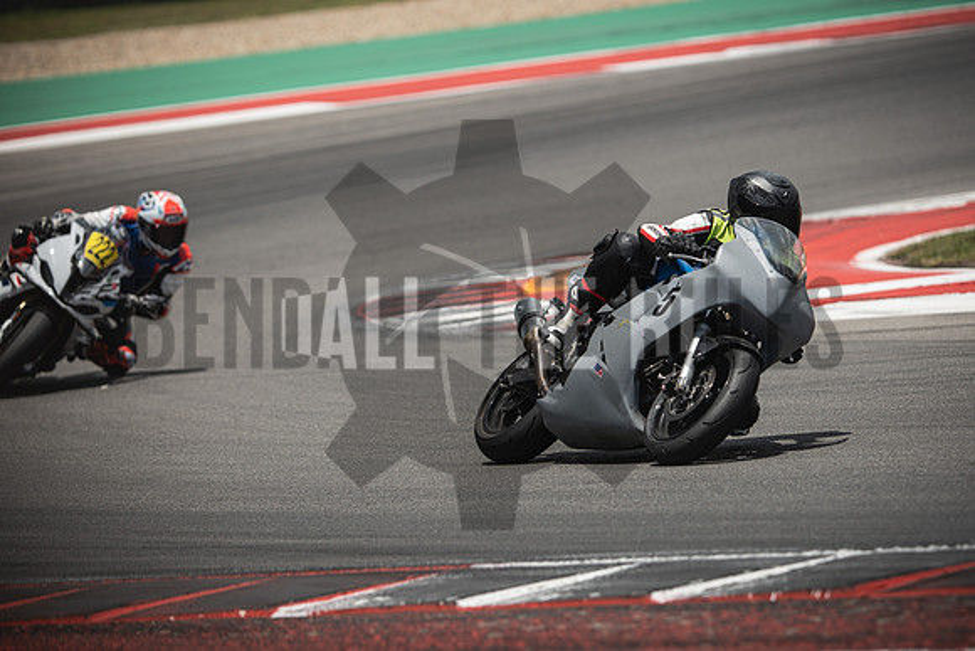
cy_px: 326
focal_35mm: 300
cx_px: 488
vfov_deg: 4.6
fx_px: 8127
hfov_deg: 6.9
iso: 125
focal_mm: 200
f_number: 2.8
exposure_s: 1/2000
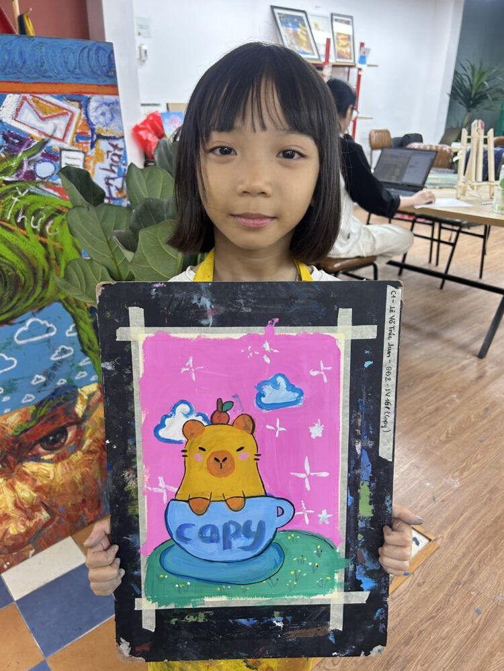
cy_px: 336
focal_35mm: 26
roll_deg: -1.7
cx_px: 252
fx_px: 505
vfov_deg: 67.3
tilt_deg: -24.7
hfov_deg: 53.1
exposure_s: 1/100
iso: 100
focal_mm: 5.7
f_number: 1.5
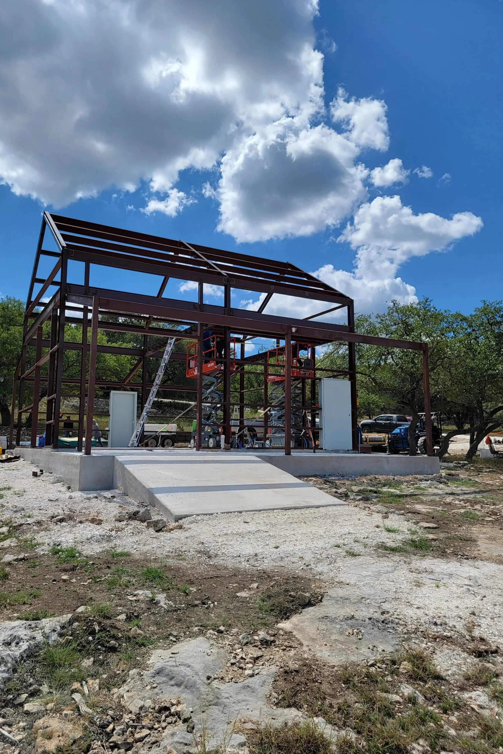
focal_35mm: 25
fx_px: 524
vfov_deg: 71.5
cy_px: 377
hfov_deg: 51.2
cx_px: 226
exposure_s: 1/1650
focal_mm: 6.7
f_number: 1.8
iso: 16
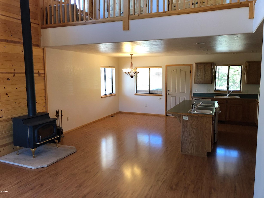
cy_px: 99
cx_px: 132
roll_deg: +1.0
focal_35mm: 28
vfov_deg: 49.7
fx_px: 214
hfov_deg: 63.4
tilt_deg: -4.7
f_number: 1.8
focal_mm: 3.99
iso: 40
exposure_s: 1/30
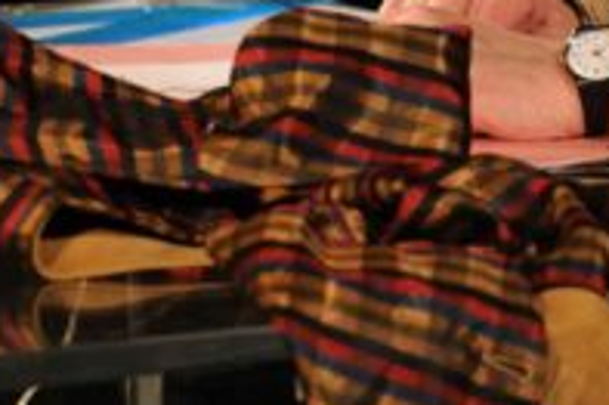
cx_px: 507
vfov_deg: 3.3
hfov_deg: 5.0
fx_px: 6930
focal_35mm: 410
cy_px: -250
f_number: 4
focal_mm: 70
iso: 1000
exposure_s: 1/100
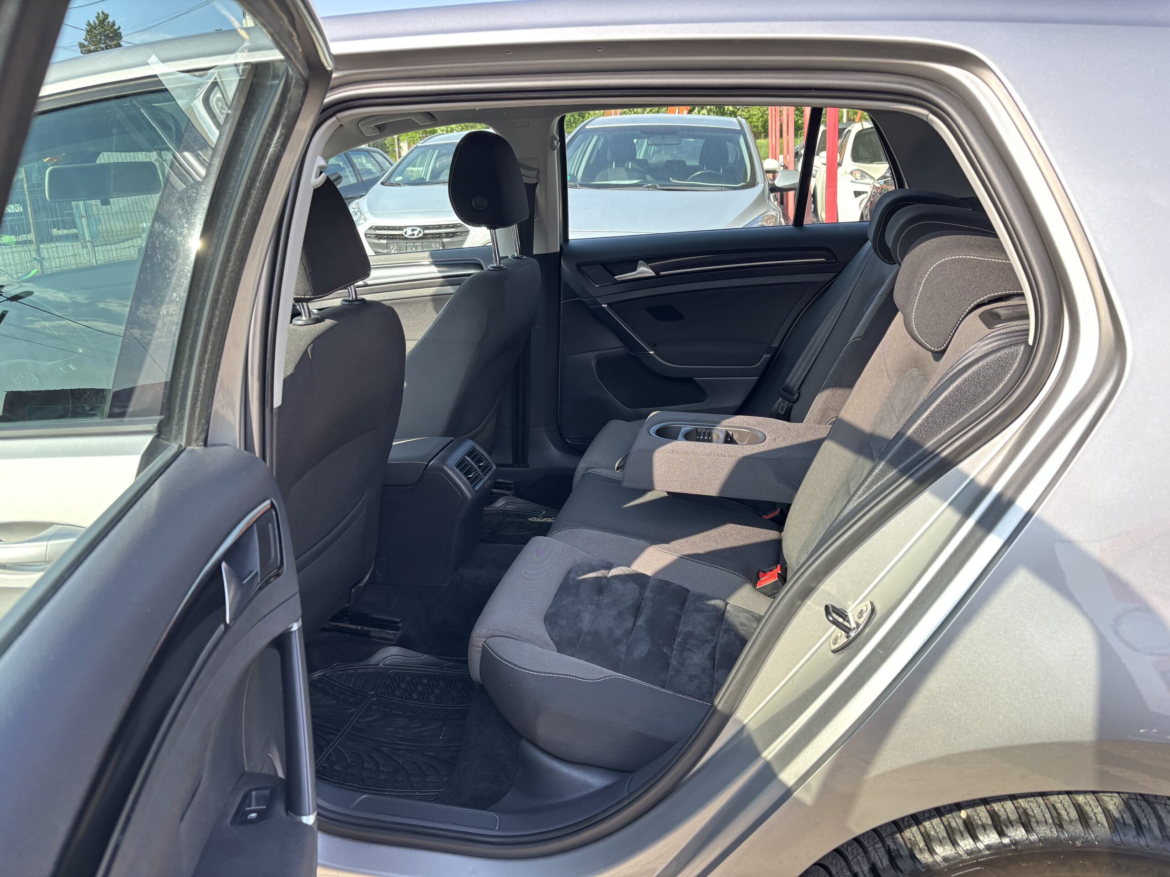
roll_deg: +2.6
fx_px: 879
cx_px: 585
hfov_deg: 67.3
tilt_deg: -12.3
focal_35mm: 26
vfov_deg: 53.1
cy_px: 438
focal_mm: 5.96
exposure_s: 1/207
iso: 50
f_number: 1.6
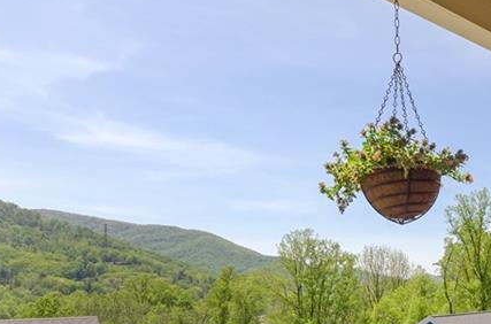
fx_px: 490
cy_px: 282
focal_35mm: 36
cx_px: 538
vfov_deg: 34.9
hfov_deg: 42.2
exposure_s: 1/500
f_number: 9
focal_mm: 10
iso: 400
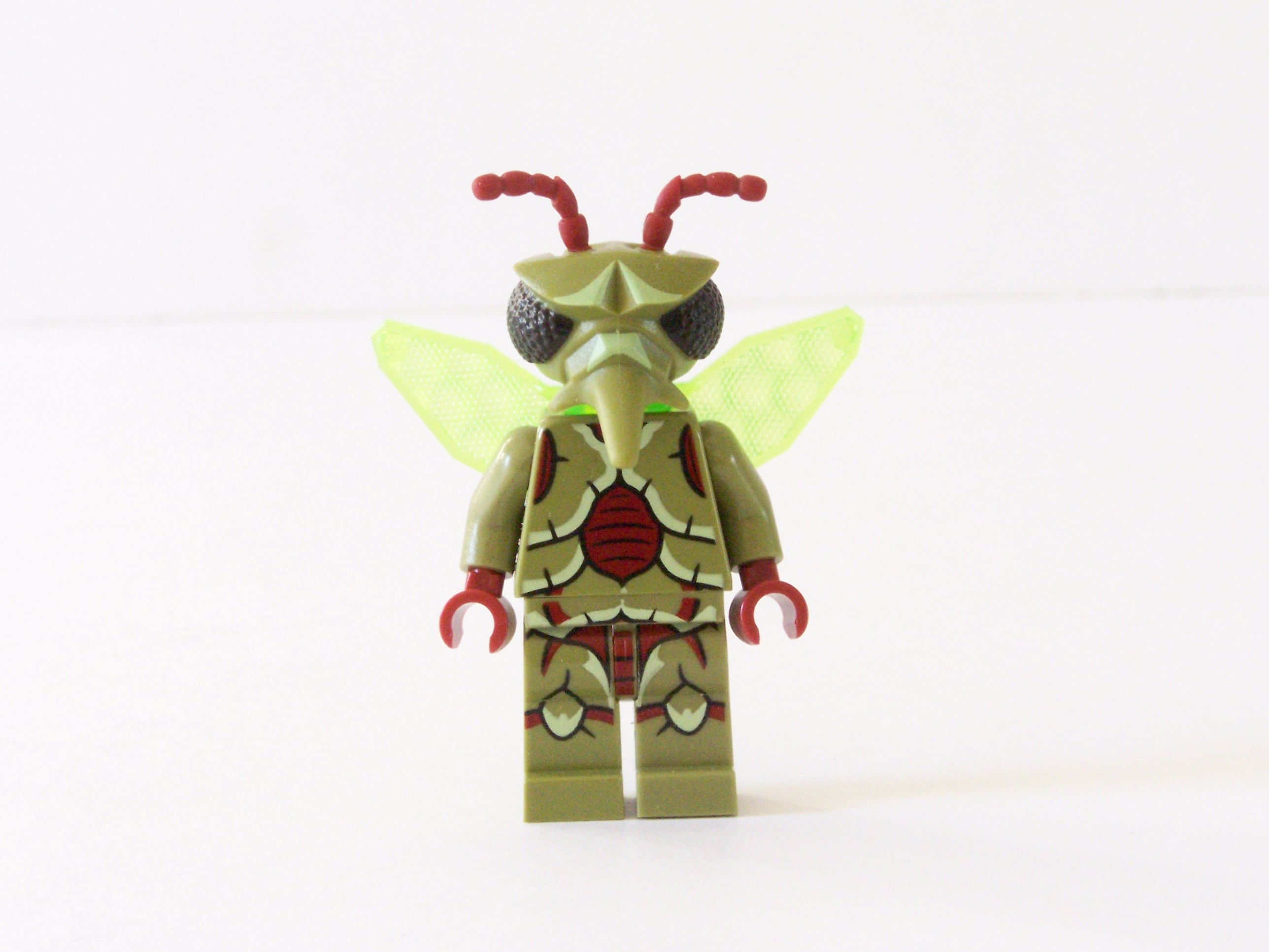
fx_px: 3446
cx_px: 634
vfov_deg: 15.7
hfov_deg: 20.9
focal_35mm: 94
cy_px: 476
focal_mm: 15.6
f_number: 8
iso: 400
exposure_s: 1/15
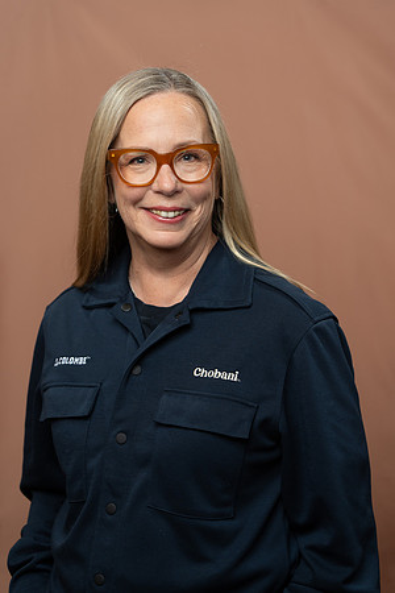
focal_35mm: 102
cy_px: 296
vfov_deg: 20.0
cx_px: 198
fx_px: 1679
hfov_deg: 13.4
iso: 320
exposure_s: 1/160
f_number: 4
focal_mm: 102
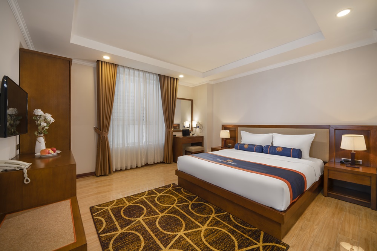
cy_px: 126
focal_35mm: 14
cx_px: 188
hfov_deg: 104.3
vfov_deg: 81.2
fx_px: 147
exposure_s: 1/2.5
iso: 160
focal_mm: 14
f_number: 8
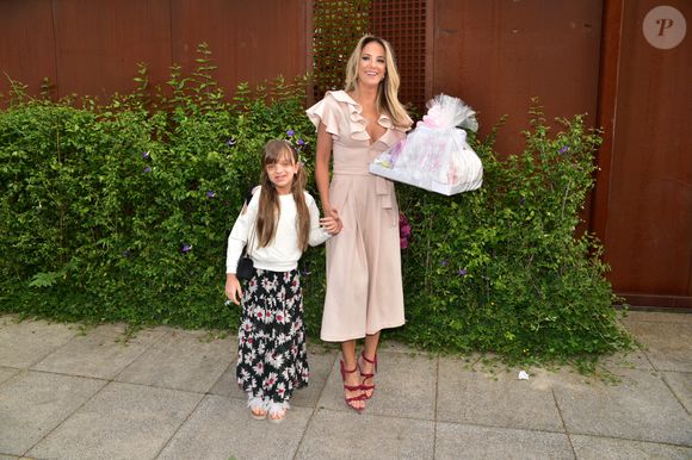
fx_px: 461
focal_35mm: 24
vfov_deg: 53.1
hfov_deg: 73.8
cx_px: 346
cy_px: 230
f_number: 4.5
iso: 250
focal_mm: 24
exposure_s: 1/160
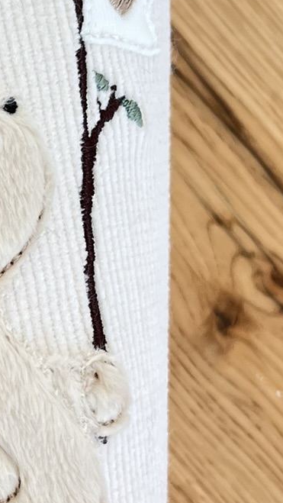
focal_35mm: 88
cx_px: -79
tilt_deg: -70.2
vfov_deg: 24.1
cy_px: 319
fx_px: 1173
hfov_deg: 13.3
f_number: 1.6
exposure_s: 1/100
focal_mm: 5.1
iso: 125
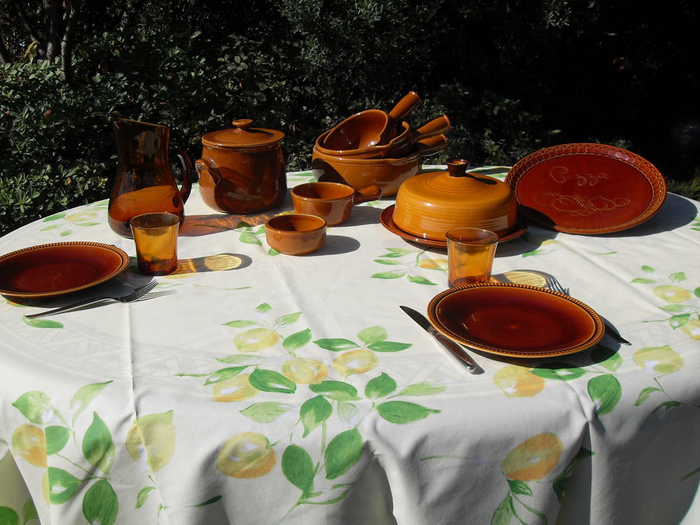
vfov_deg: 38.7
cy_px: 262
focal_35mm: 37
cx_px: 350
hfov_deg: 50.1
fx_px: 748
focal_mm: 6.3
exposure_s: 1/250
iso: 80
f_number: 8.9
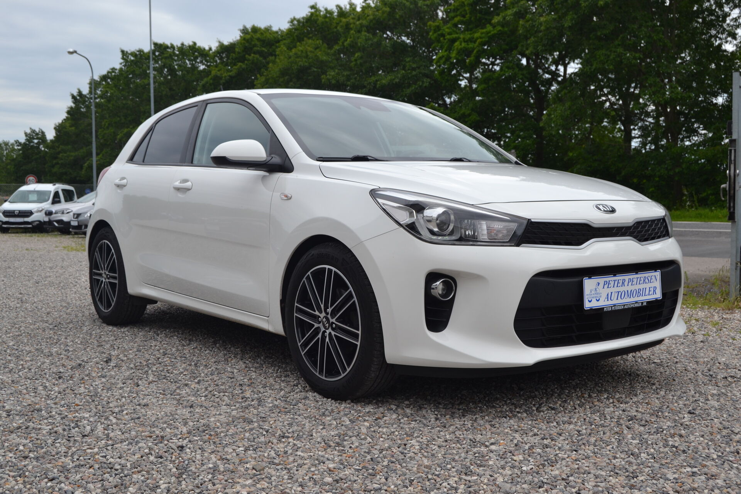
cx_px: 370
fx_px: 803
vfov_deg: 34.2
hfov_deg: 49.6
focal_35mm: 39
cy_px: 247
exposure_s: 1/250
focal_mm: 26
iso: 100
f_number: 8
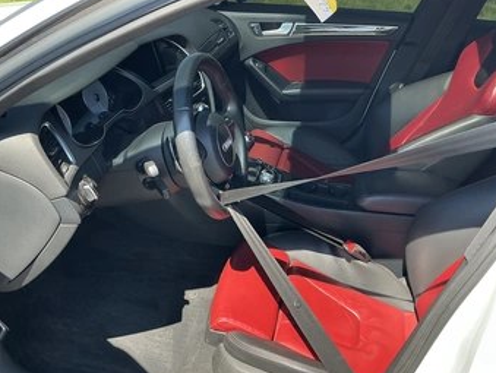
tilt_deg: -35.1
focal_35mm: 33
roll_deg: -2.6
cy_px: 209
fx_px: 473
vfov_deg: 42.9
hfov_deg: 55.2
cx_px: 219
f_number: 1.8
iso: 25
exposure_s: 1/236
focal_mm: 3
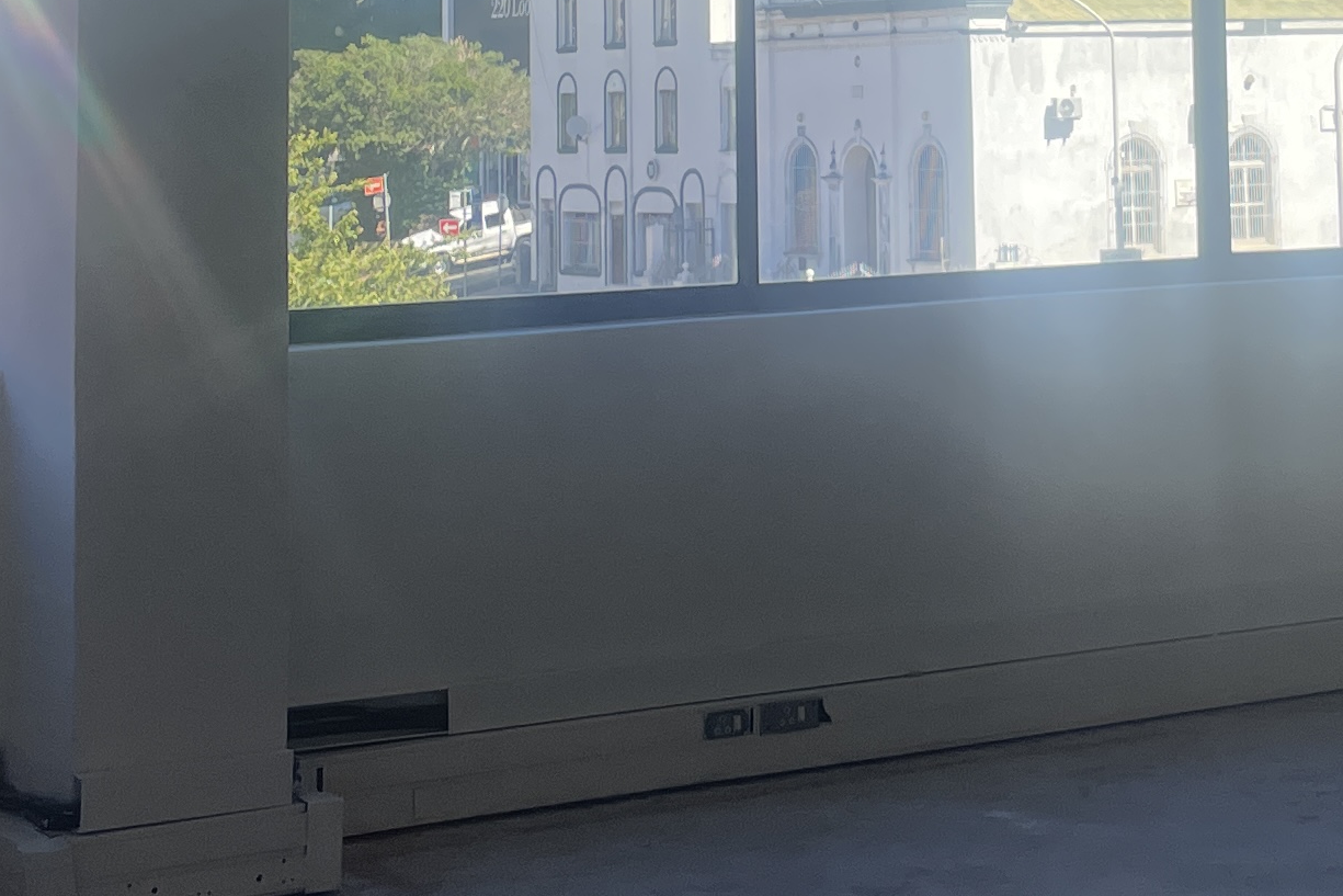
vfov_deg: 14.9
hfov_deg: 22.7
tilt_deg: +5.5
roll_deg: +1.2
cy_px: -166
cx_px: 976
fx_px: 3320
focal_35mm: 89
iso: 32
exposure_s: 1/1125
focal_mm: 4.2
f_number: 1.6
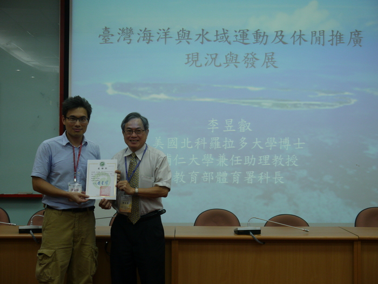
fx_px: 612
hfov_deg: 34.3
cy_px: 142
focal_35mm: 56
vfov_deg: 26.1
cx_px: 189
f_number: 4.8
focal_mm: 28
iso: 400
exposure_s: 1/60
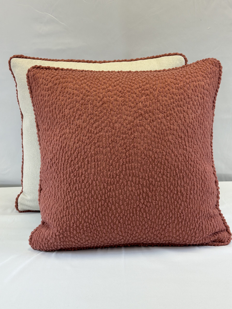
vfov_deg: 39.7
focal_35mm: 48
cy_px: 154
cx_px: 116
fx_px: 429
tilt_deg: -14.5
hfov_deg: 30.3
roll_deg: +2.2
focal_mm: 6.86
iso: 80
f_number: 1.78
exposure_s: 1/178
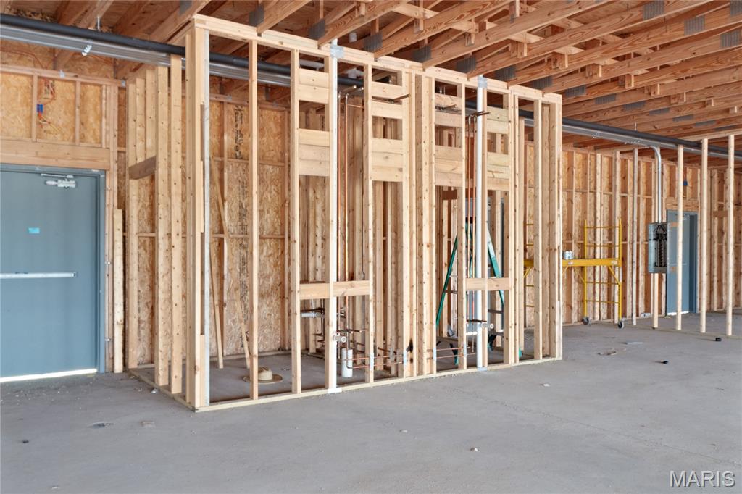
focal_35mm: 30
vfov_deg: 43.6
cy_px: 247
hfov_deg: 61.9
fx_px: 618
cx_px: 371
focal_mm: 15
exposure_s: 1/2
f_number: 9
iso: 400
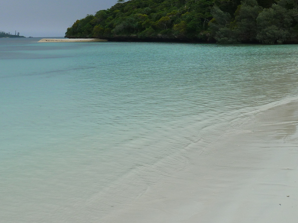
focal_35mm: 61
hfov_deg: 31.4
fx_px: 525
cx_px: 201
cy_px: 41
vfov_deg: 23.6
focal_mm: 6.1
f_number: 4
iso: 80
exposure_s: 1/320
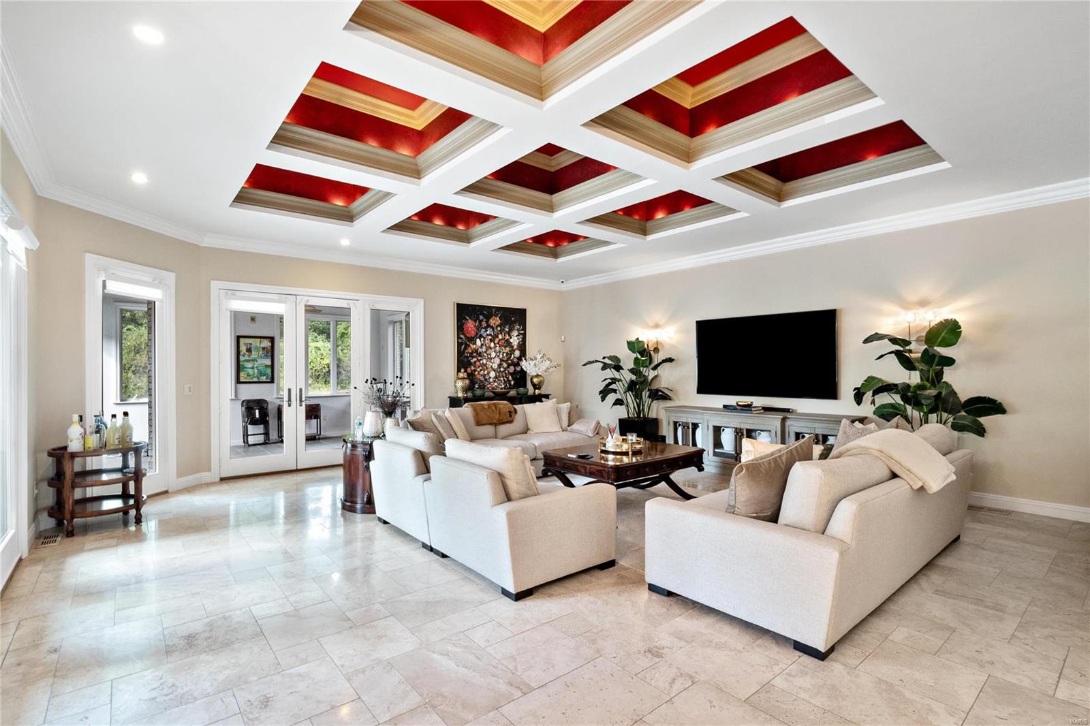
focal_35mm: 16
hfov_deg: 96.7
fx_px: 484
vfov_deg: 73.7
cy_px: 363
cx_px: 545
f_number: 8
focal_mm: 8
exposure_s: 1/10
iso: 400
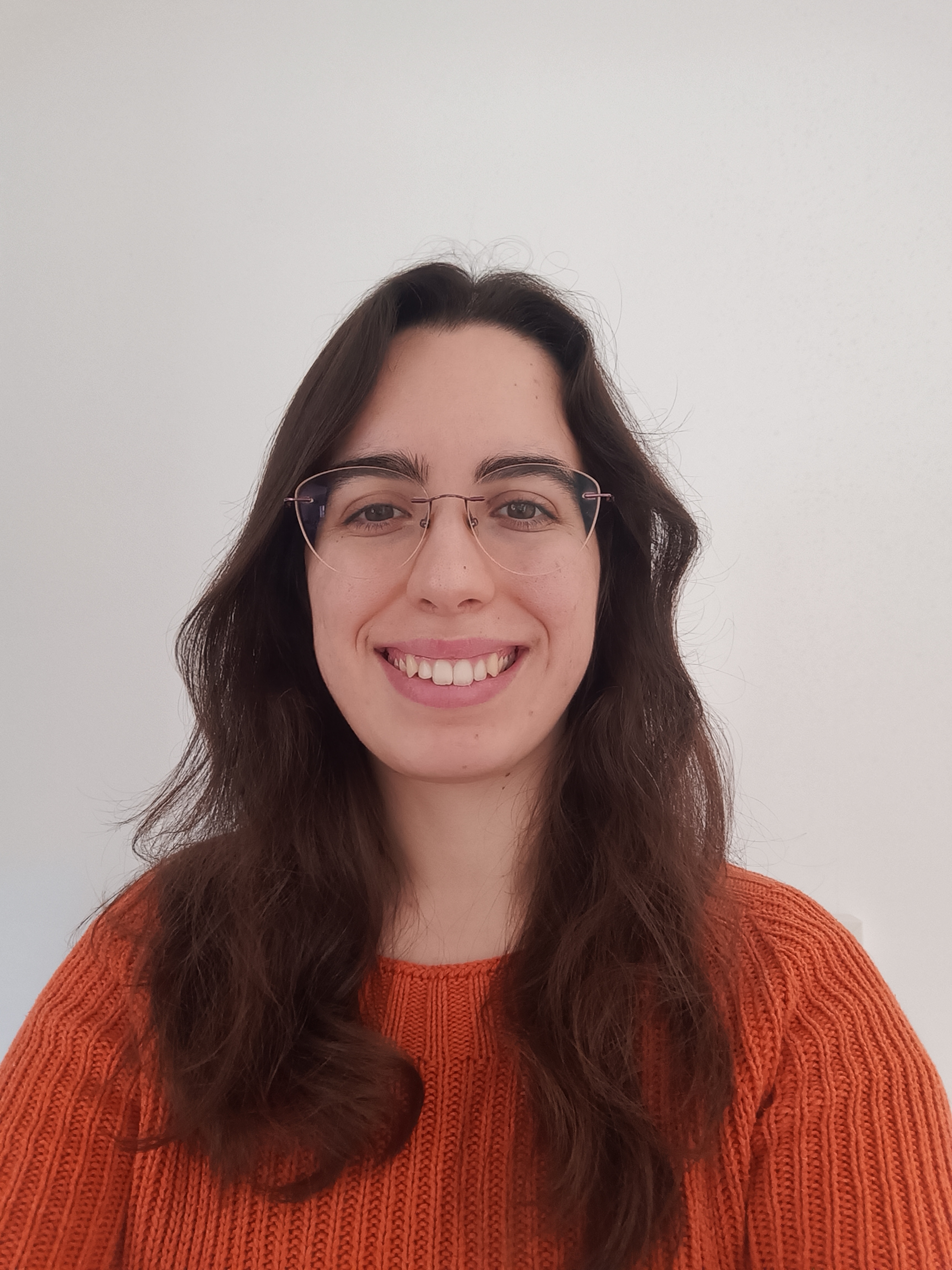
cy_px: 635
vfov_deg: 71.6
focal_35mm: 24
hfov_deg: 56.8
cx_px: 476
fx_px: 880
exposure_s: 1/25
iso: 793
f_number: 2.45
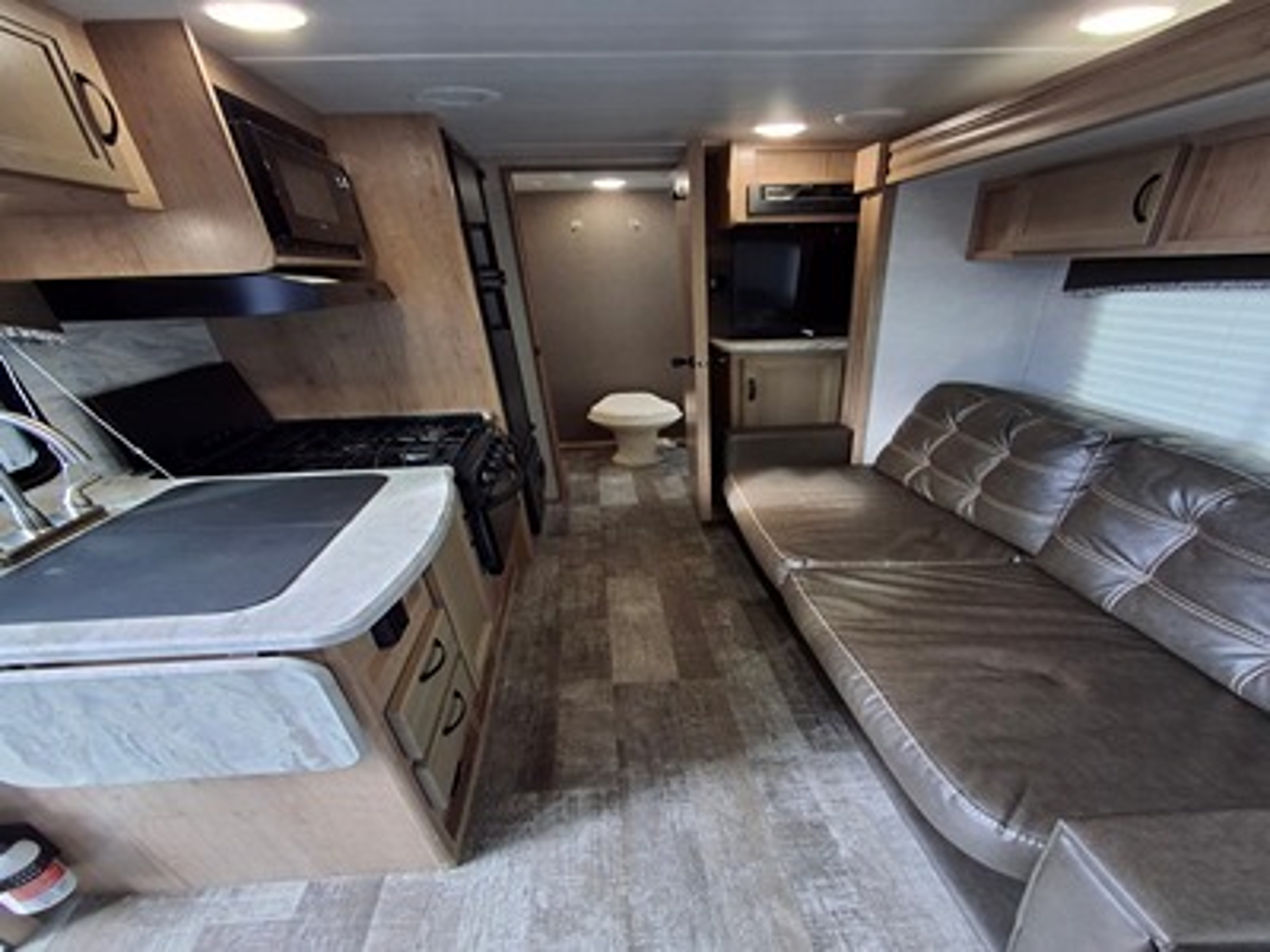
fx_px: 587
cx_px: 635
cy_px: 476
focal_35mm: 16
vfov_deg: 78.1
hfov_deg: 94.5
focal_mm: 1.64
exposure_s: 1/40
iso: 40
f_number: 2.2
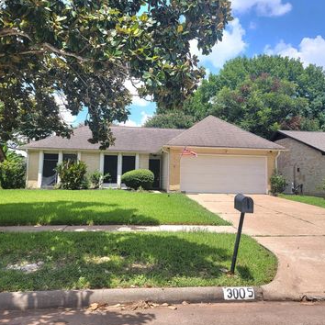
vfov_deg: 54.0
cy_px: 157
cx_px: 177
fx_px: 319
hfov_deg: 54.0
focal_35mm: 30
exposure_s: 1/833
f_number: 1.8
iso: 16
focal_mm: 6.7
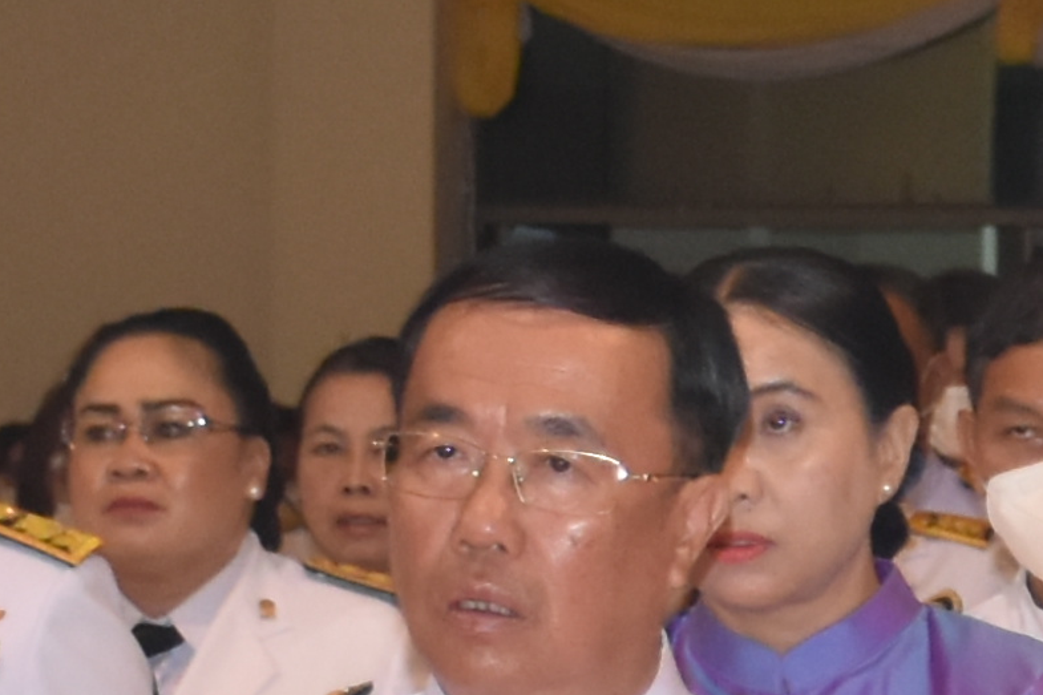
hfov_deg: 5.5
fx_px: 10630
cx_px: 2090
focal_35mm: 367
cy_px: 892
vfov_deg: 3.7
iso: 1100
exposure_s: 1/60
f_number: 4
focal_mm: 32
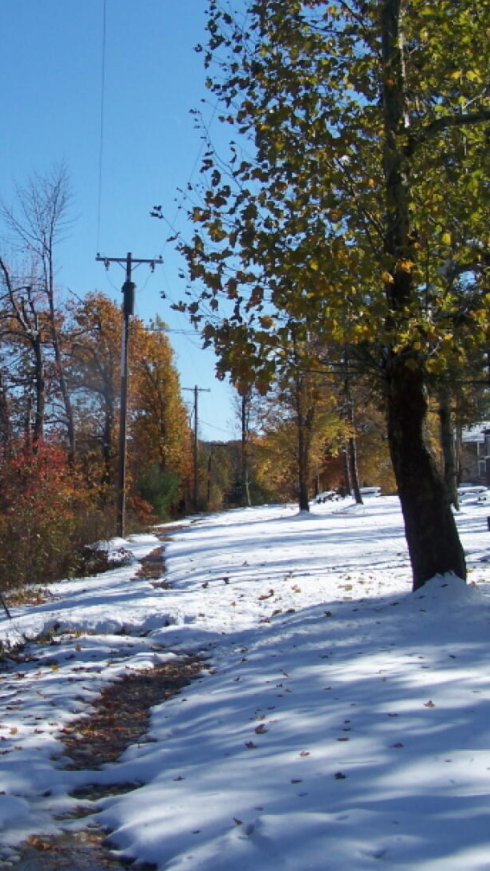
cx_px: 101
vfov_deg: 39.8
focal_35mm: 52
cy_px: 396
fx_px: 1202
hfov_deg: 22.7
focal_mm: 6.3
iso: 80
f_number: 4
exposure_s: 1/1000
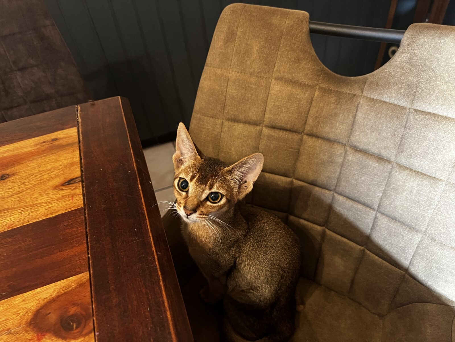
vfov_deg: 53.1
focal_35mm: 26
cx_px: 228
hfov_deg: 67.3
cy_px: 171
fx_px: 342
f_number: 1.5
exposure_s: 1/39
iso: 640
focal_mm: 5.7
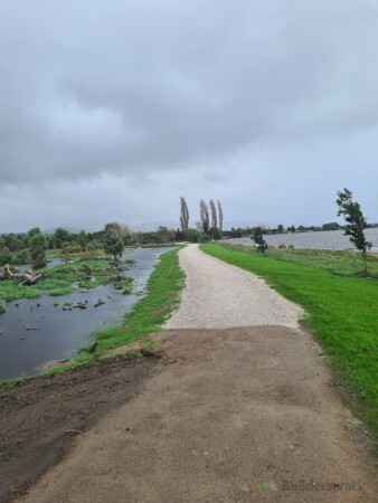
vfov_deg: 67.3
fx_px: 378
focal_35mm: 26
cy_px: 252
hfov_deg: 53.1
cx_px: 189
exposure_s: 1/820
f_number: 1.8
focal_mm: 5.4
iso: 50
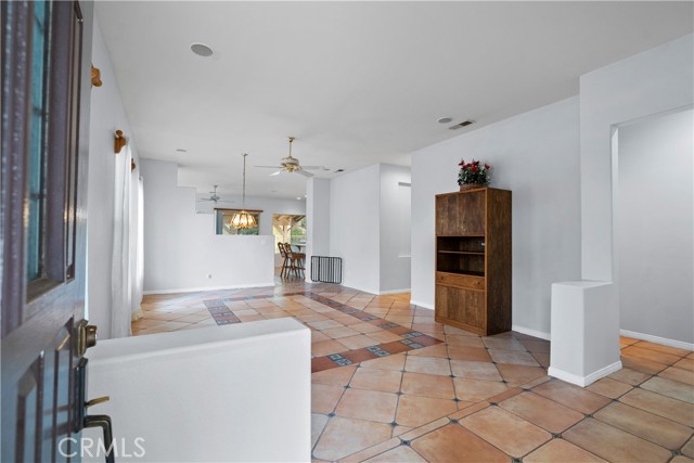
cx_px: 347
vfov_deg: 73.8
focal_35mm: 16
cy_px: 232
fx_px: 308
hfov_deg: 96.7
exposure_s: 1/6
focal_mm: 16
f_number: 6.3
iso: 250
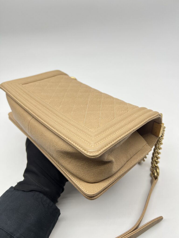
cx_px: 90
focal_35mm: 26
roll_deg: +2.5
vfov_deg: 67.3
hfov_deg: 53.1
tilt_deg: -40.6
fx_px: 179
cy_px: 119
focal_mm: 5.7
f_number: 1.5
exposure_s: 1/100
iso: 32
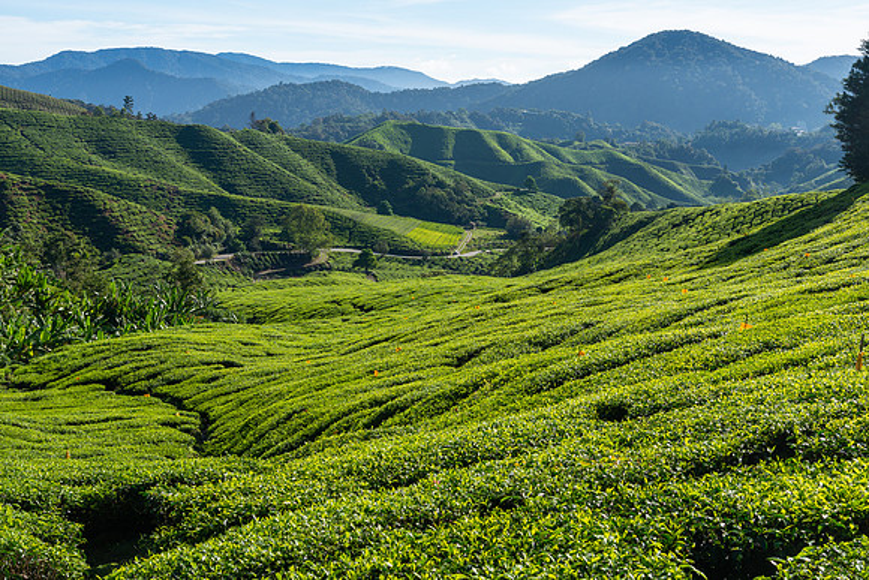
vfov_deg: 27.0
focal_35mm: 50
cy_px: 290
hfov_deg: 39.6
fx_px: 1207
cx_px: 434
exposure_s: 1/125
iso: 125
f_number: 11
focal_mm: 50
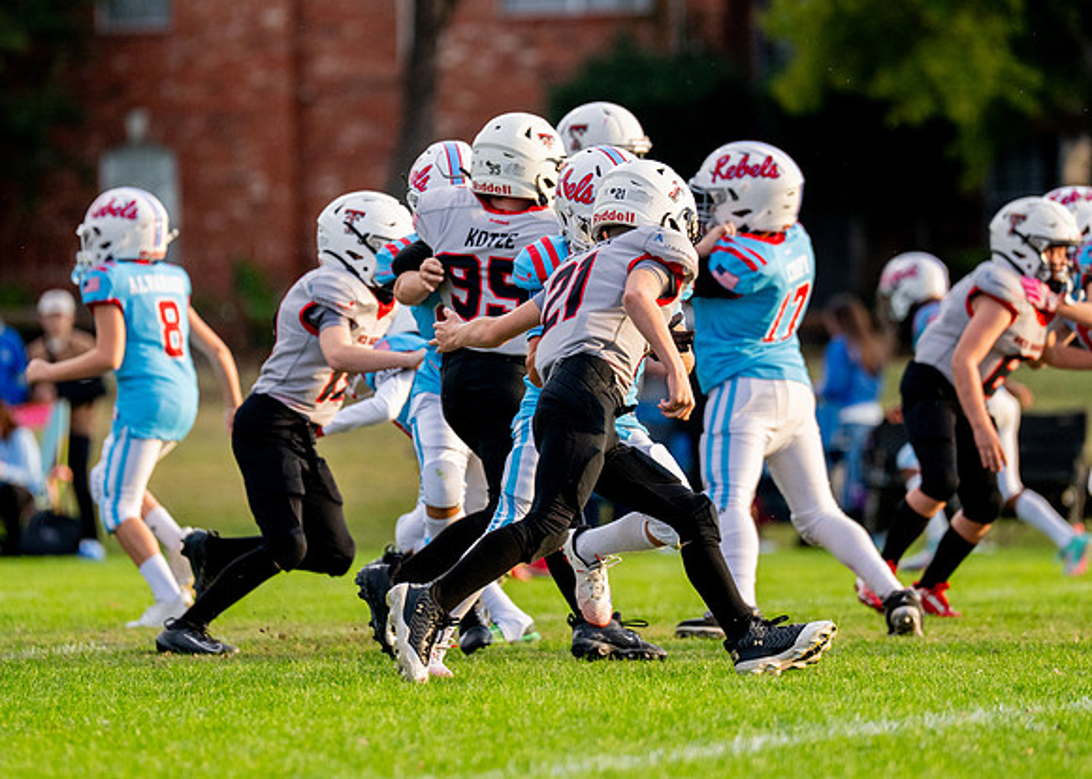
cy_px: 334
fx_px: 10213
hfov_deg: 6.1
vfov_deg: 4.4
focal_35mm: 329
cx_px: 562
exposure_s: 1/2000
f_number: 2.8
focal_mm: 200
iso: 640
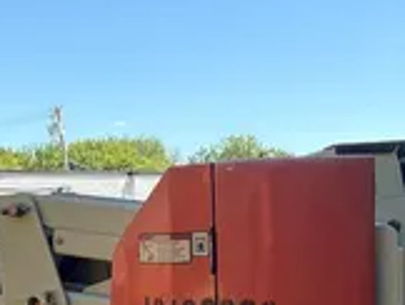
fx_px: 1031
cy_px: 479
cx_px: 122
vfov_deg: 15.3
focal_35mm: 88
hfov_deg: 22.1
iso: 64
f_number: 1.6
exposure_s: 1/1048
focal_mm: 5.96
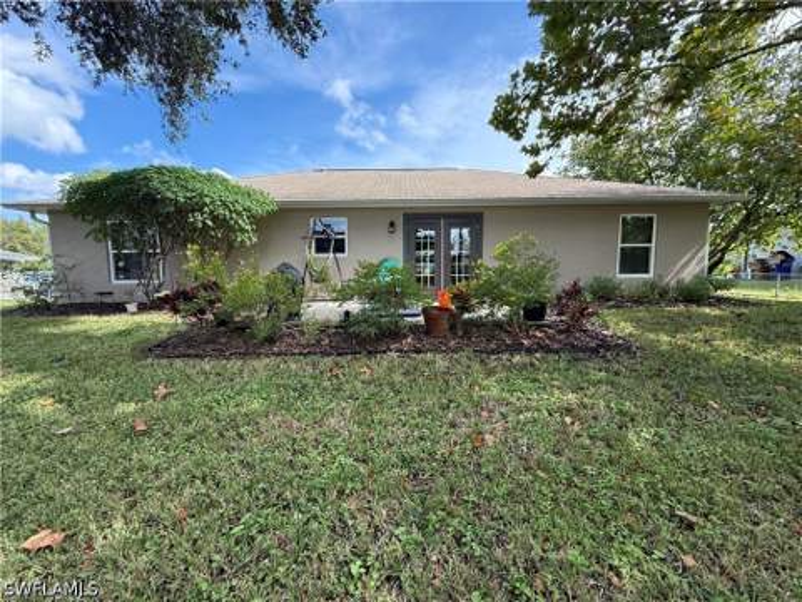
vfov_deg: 85.7
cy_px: 301
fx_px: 324
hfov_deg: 102.1
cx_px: 401
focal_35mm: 14
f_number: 2.2
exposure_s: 1/461
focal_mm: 2.22
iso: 64
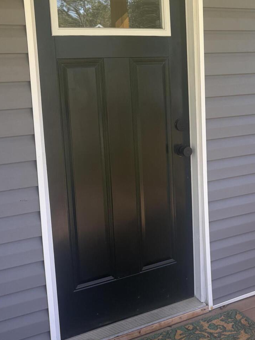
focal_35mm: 54
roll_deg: +1.0
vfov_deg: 35.5
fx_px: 531
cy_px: 144
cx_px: 238
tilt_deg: -9.4
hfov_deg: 26.0
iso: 50
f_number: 1.6
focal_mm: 5.96
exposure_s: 1/447
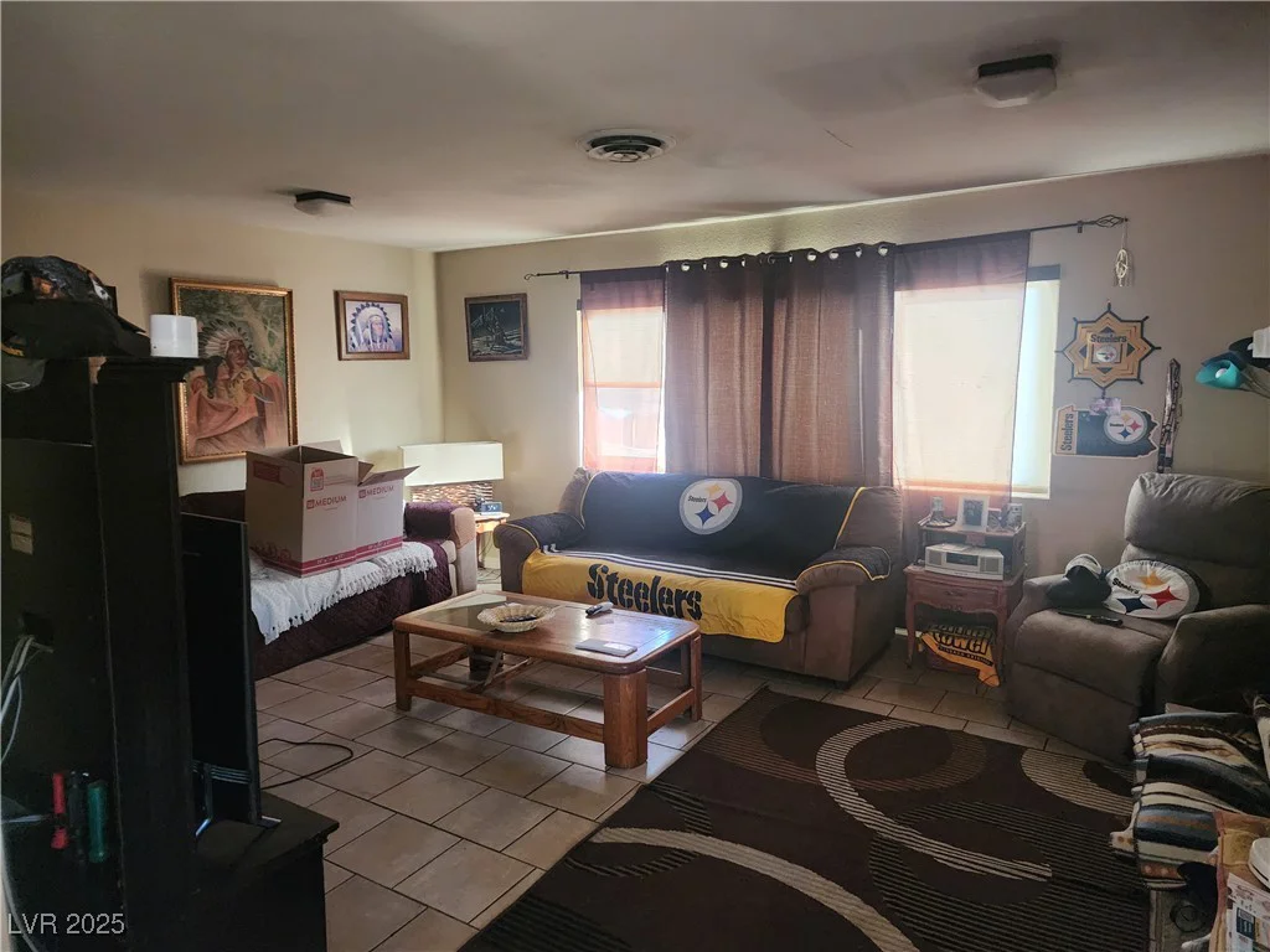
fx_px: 844
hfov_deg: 73.9
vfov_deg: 58.9
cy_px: 476
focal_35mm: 23
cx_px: 635
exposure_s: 1/120
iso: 1000
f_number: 1.8
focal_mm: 6.4
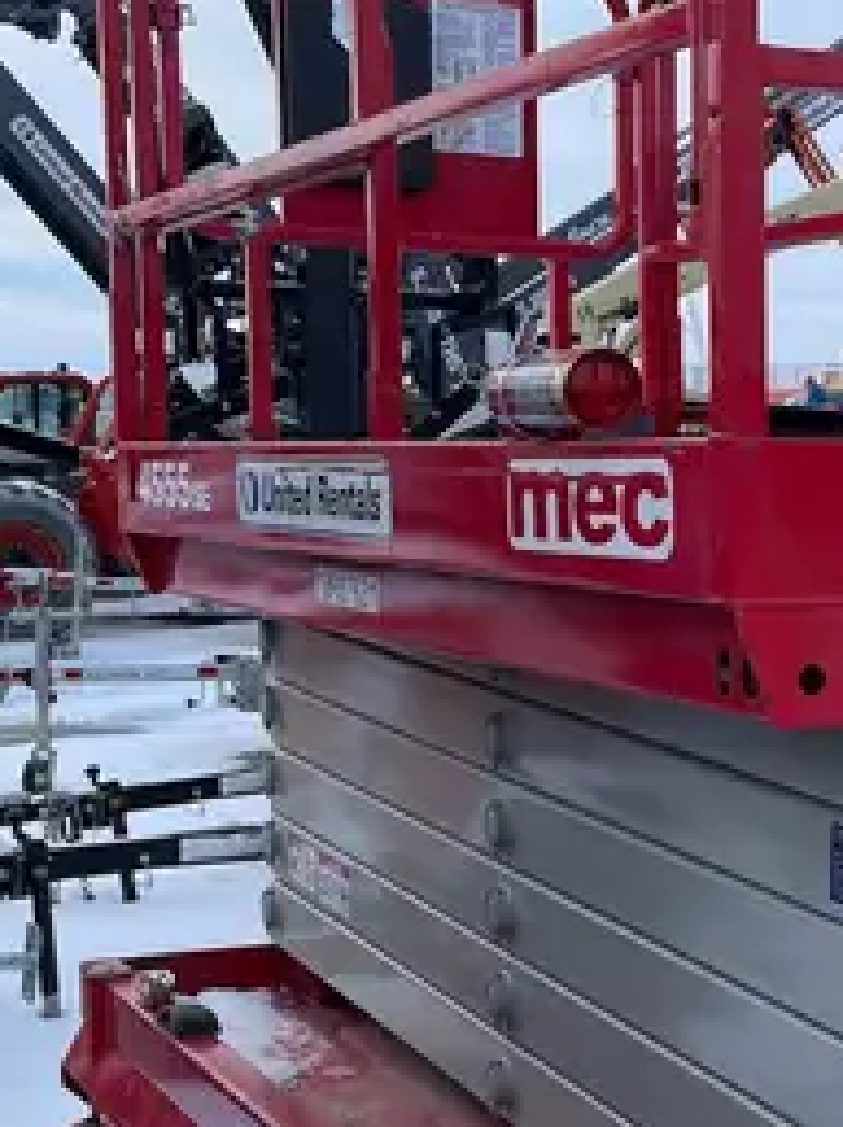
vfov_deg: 26.2
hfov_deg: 18.9
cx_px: 965
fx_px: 2407
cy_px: 758
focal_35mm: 74
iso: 32
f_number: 1.6
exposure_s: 1/581
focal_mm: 4.2
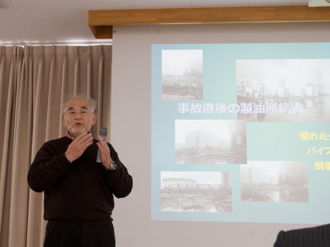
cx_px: 143
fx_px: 515
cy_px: 123
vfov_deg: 27.0
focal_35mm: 54
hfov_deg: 35.5
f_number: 5.6
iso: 1600
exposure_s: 1/80
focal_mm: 32.5
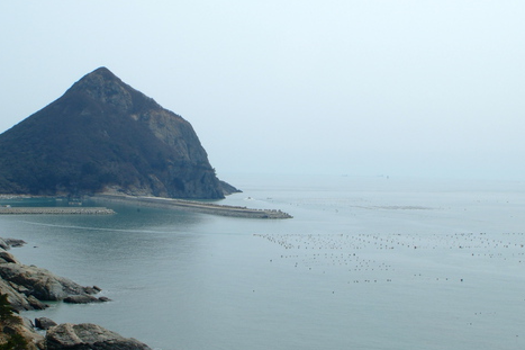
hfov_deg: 31.9
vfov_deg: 21.5
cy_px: 214
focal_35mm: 63
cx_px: 228
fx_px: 918
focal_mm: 28
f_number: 11
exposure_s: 1/350
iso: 200
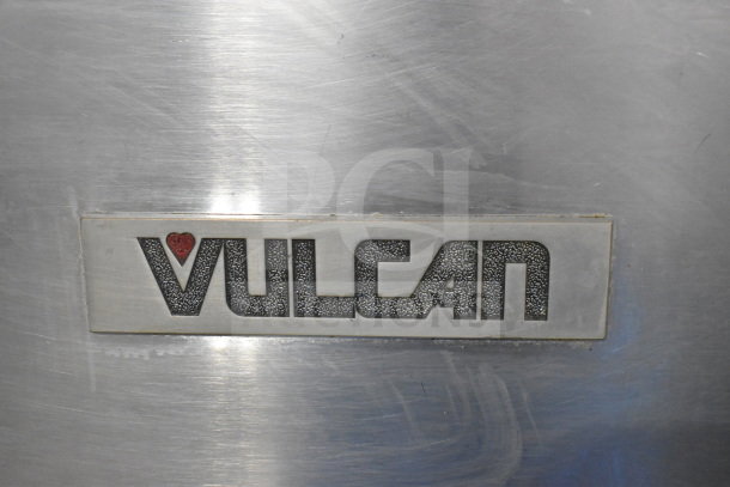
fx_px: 1034
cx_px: 365
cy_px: 244
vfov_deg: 26.5
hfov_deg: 38.9
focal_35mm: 51
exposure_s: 1/160
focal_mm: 34
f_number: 6.3
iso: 6400
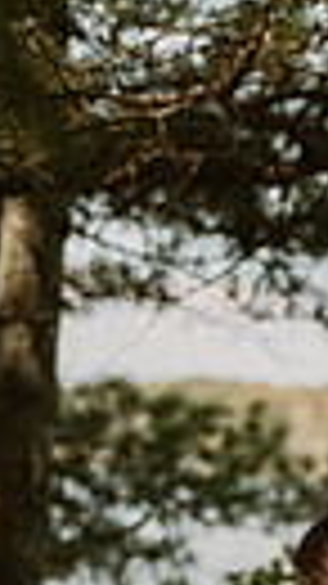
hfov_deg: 4.7
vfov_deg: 8.3
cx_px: -67
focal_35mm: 256
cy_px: 770
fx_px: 3963
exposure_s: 1/8000
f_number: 2.8
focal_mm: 52
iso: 800
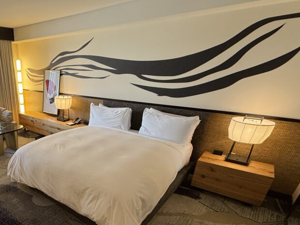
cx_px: 63
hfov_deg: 67.4
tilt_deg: -24.8
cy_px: 162
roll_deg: -0.1
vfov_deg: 56.6
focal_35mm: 23
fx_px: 199
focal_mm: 2.22
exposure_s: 1/60
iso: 200
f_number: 2.2
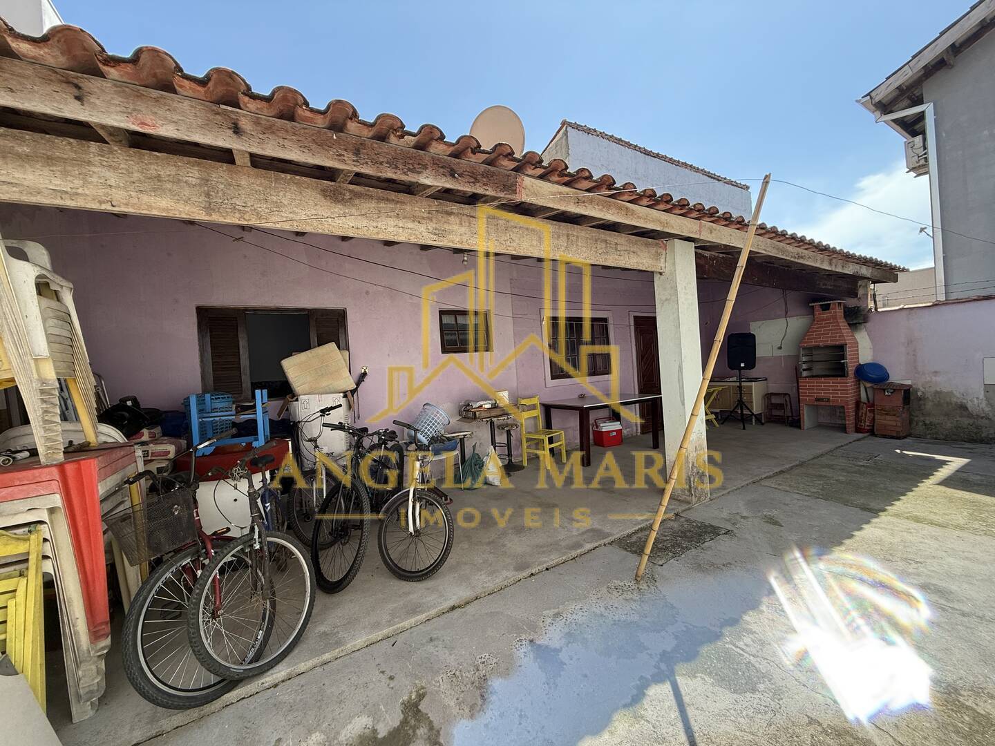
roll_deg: +3.9
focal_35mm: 14
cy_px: 373
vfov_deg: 85.7
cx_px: 498
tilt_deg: -0.6
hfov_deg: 102.1
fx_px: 402
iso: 50
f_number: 2.2
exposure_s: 1/303
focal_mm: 2.22
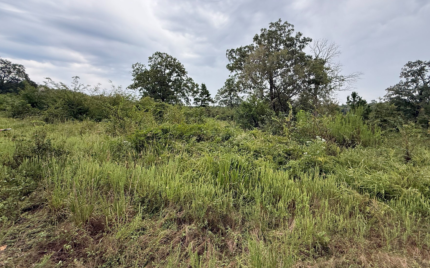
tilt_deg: +3.2
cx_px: 221
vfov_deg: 71.0
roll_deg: -0.8
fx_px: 187
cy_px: 118
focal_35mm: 16
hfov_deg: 97.8
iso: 50
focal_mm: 2.22
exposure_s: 1/312
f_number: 2.2
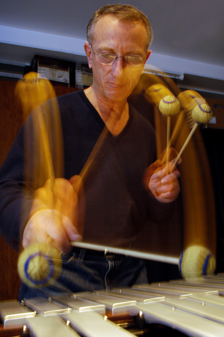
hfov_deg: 37.7
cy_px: 172
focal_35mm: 35
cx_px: 123
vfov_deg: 54.5
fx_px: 327
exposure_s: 1/5
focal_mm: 20
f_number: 4.5
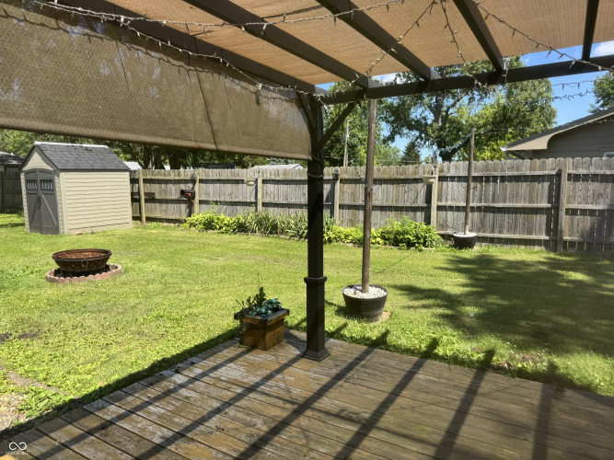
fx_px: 426
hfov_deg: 71.6
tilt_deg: -6.0
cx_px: 307
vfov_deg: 56.8
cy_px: 230
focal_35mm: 24
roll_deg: +0.4
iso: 80
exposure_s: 1/1923
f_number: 1.78
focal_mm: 6.76
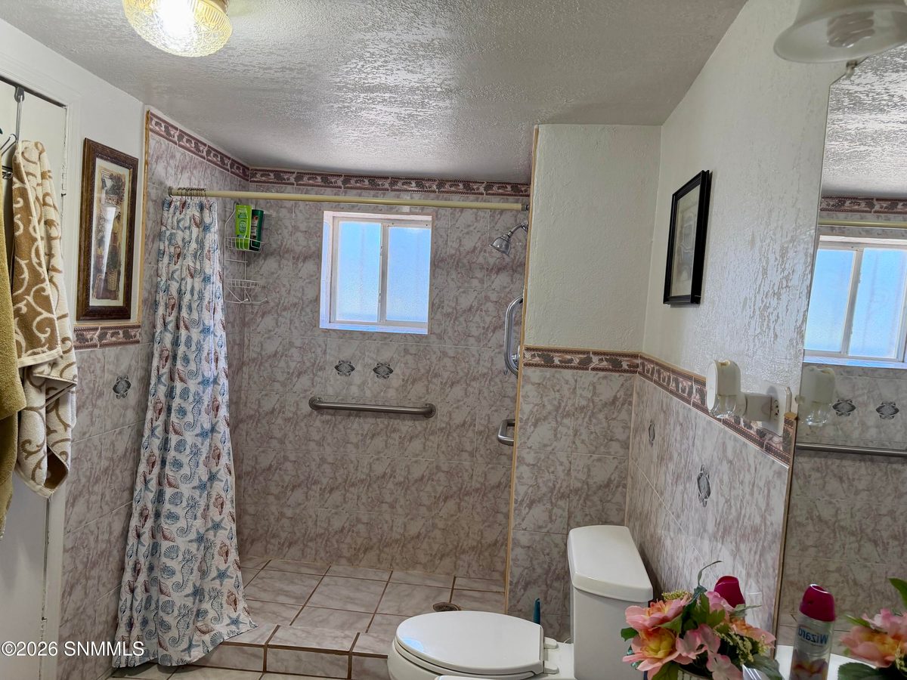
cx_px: 454
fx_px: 629
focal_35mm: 24
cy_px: 340
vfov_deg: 56.8
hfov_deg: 71.6
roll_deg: -3.5
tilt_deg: -2.3
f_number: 1.78
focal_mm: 6.76
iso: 200
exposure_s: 1/156
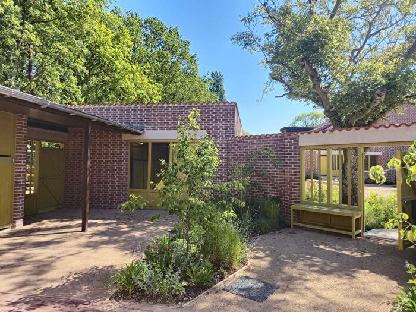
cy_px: 156
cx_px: 208
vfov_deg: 58.9
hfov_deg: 73.9
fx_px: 276
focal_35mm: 23
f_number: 1.8
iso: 25
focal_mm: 5.4
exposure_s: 1/1036
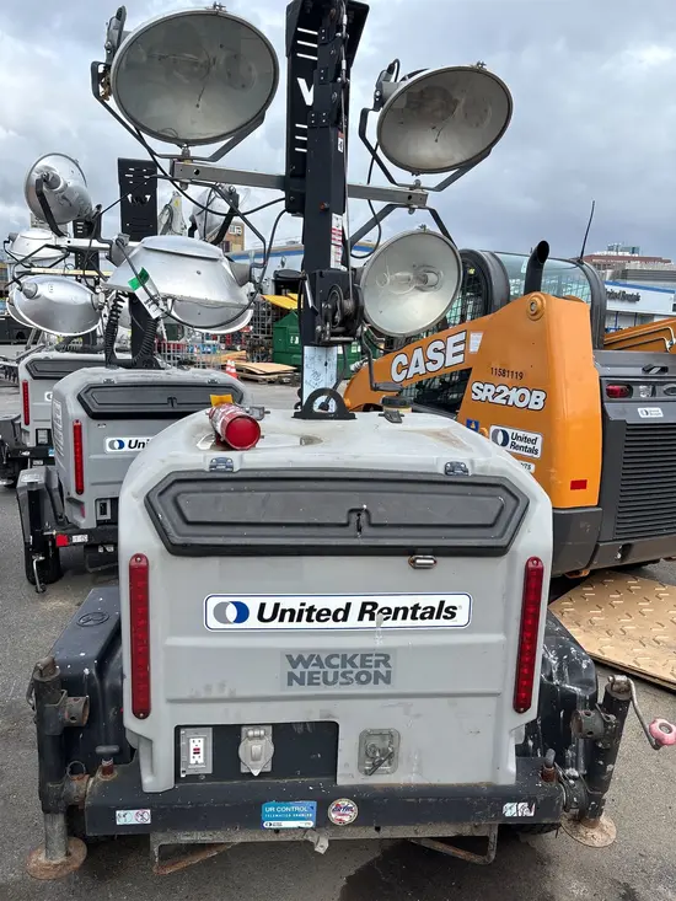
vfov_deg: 67.3
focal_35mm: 26
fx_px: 677
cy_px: 450
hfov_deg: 53.1
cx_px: 338
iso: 50
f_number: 1.6
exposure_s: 1/1845
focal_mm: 5.96
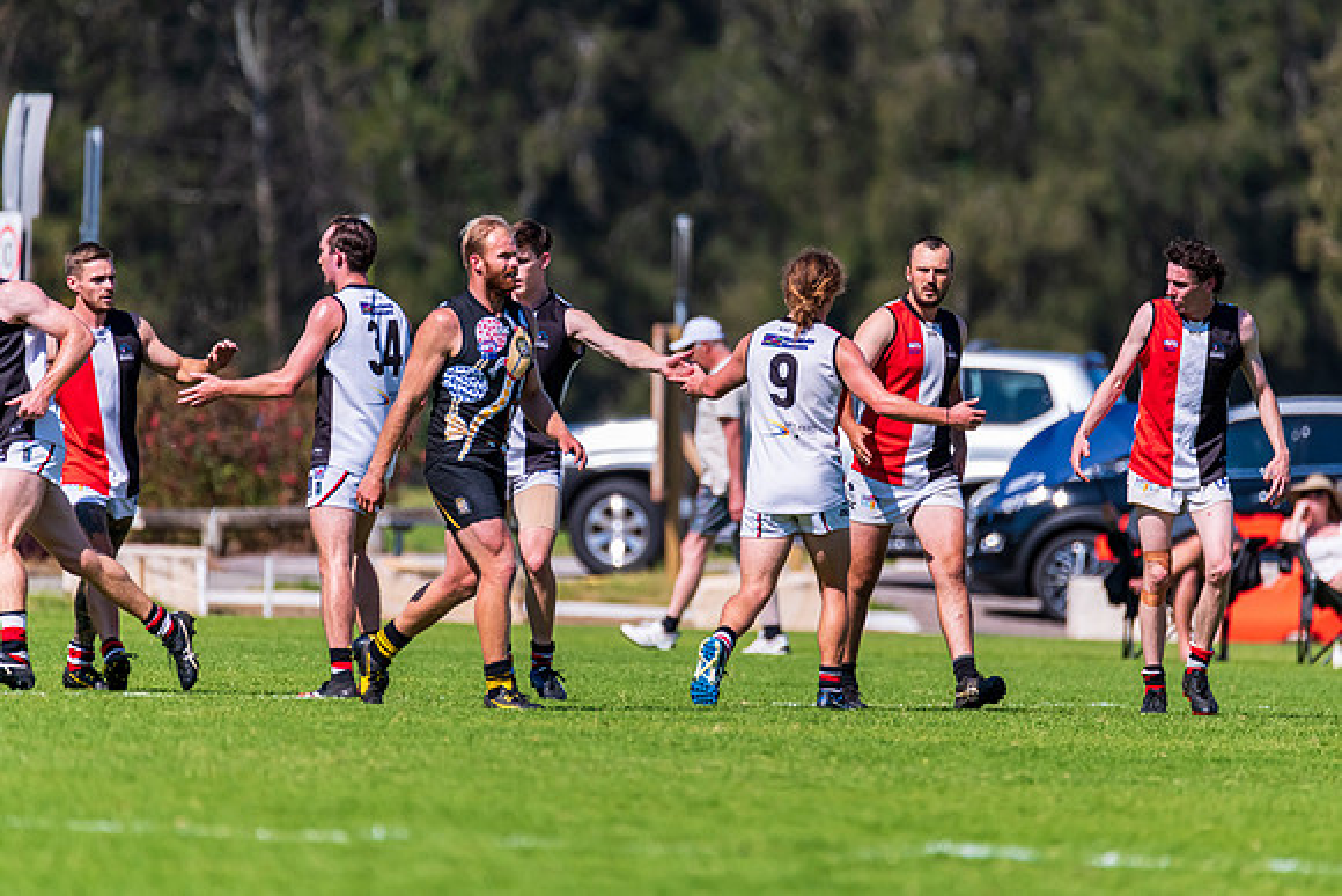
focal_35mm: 660
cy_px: 440
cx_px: 736
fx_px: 24619
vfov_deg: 2.1
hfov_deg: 3.1
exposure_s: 1/4000
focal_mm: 600
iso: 800
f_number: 6.3
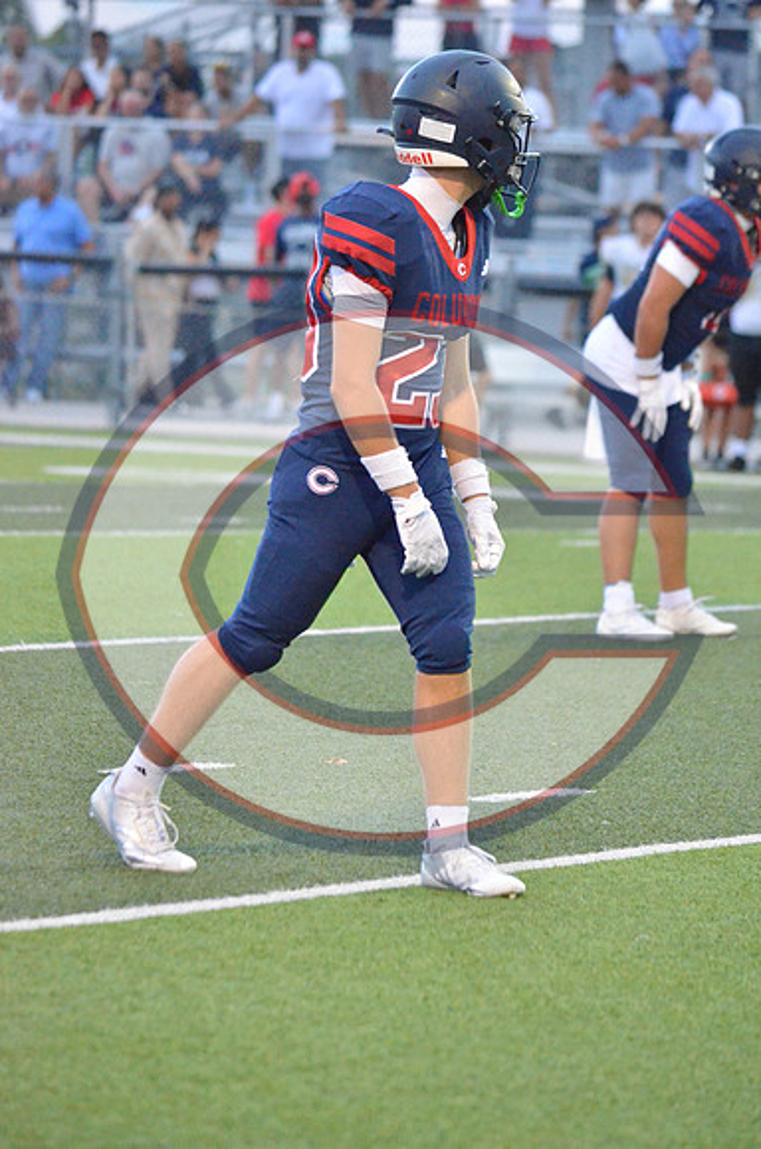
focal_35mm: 278
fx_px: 8841
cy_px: 574
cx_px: 380
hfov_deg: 4.9
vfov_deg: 7.4
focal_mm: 185
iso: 6400
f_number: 5
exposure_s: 1/500
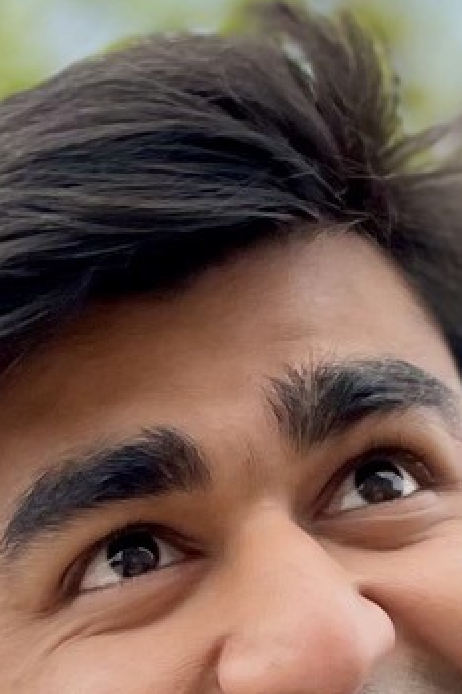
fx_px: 1907
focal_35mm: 99
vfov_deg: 20.3
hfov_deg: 13.8
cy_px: 609
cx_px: 269
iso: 64
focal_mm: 4.2
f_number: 1.6
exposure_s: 1/121
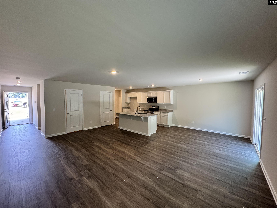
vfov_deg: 85.7
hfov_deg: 102.1
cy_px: 104
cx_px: 138
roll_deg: -0.3
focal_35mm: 14
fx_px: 112
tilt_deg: -4.1
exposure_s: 1/120
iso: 250
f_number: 2.2
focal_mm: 2.22
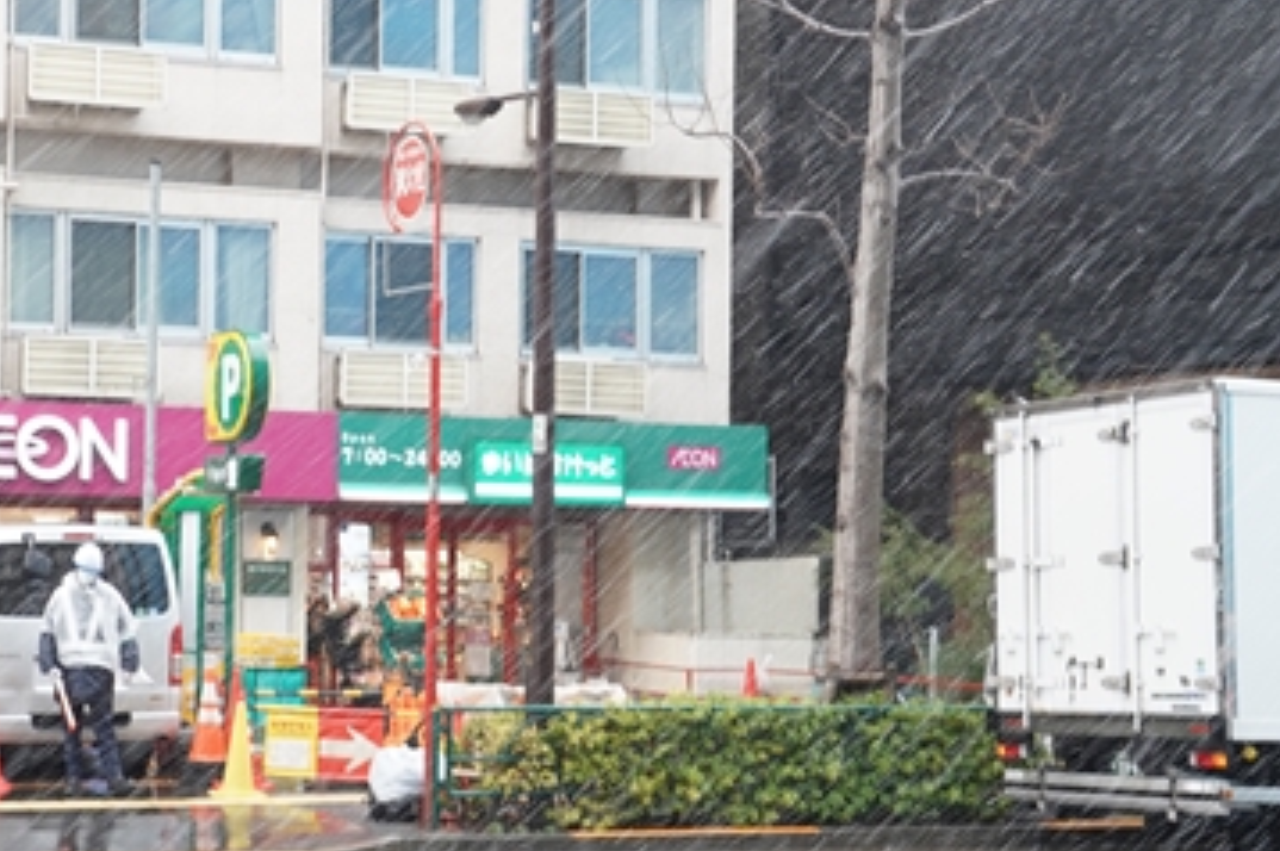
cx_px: 240
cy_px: 484
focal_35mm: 76
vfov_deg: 17.9
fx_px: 2700
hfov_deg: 26.1
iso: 250
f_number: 3.5
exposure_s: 1/40
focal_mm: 34
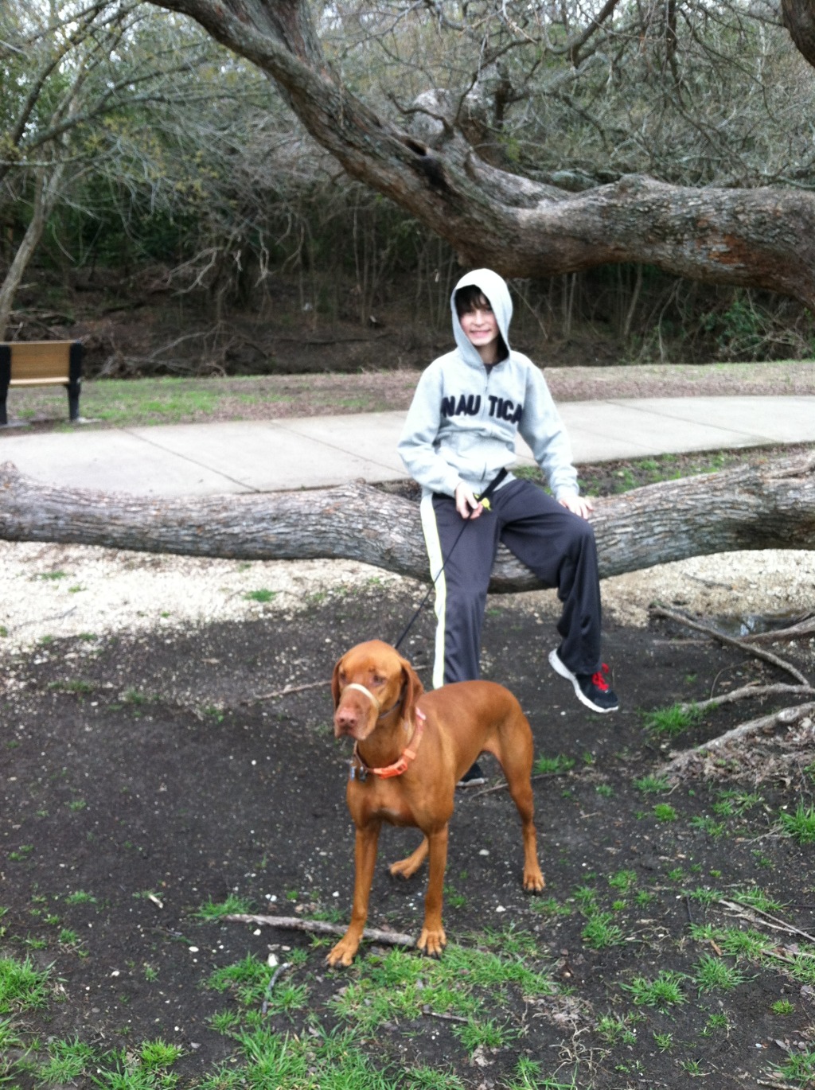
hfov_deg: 40.6
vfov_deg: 52.7
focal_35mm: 35
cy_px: 545
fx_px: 1101
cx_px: 408
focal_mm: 3.85
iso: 80
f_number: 2.8
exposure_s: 1/138
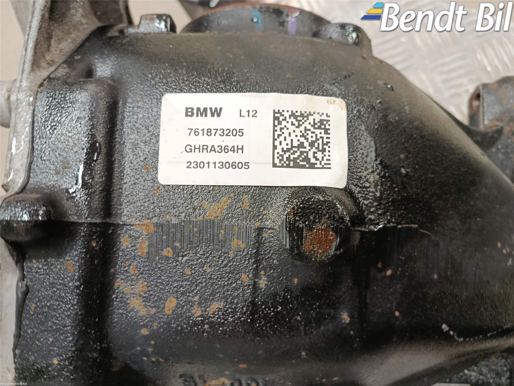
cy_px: 193
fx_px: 356
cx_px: 257
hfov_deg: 71.6
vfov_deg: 56.8
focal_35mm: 24
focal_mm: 5.24
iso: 1225
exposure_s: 1/25
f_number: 1.7
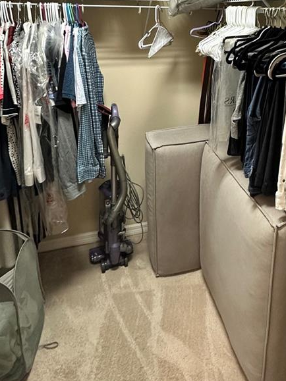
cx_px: 200
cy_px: 99
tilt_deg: -14.5
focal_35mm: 29
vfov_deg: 58.7
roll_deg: -2.5
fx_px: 320
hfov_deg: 47.1
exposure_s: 1/60
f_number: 2.2
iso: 400
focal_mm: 2.22
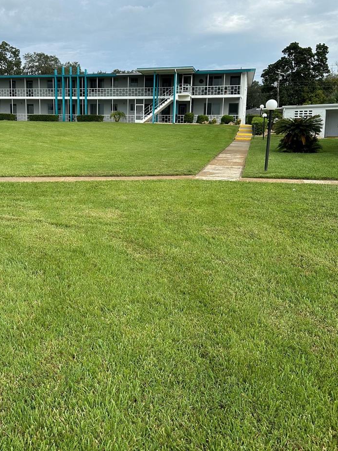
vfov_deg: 58.0
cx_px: 138
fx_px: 403
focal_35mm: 31
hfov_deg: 45.2
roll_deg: -1.0
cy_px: 187
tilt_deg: -7.2
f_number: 1.78
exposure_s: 1/4016
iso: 80
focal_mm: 6.86
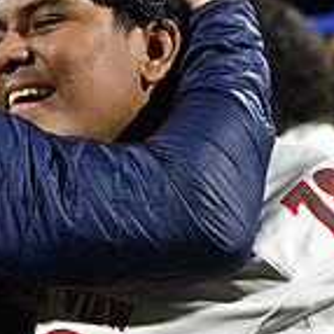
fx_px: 2041
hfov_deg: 9.3
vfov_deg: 9.4
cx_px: 33
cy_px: 147
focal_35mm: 187
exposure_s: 1/640
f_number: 2.8
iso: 5000
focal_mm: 70
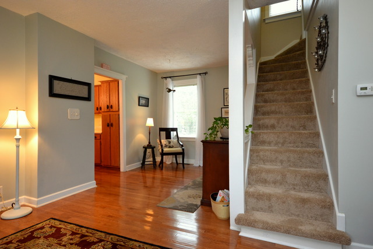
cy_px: 124
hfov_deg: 85.4
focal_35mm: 20
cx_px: 186
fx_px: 202
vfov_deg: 63.2
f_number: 4.5
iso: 1400
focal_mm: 13
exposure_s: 1/60
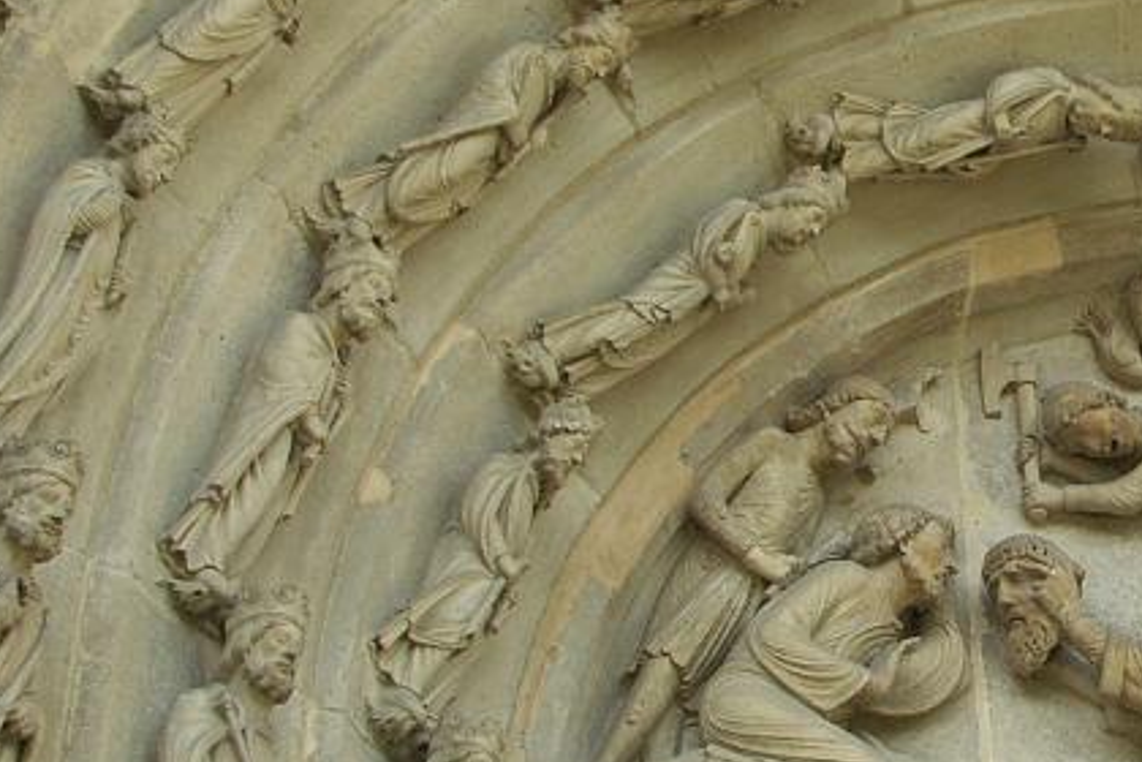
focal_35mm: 109
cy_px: 446
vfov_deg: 12.6
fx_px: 3457
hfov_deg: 18.2
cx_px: 1199
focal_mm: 11.11
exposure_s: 1/125
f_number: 5.6
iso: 64
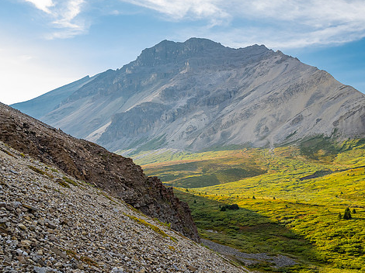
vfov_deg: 34.2
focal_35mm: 42
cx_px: 224
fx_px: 443
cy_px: 166
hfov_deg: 44.5
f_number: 8
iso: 200
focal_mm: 17
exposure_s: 1/60
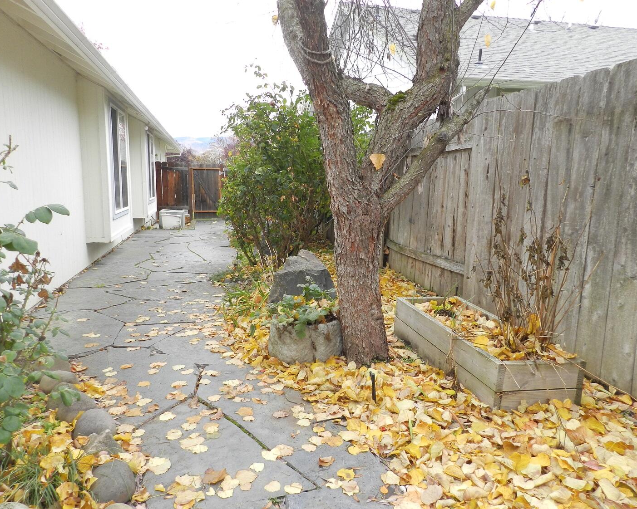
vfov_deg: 58.8
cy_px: 254
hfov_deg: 70.3
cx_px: 315
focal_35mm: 24
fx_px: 452
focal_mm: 4
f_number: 3.4
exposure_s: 1/250
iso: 160
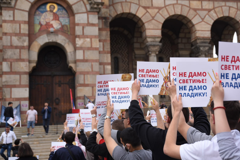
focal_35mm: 58
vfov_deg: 23.4
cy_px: 73
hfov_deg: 34.4
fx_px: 387
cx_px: 141
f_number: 4
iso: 320
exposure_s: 1/250
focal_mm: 48
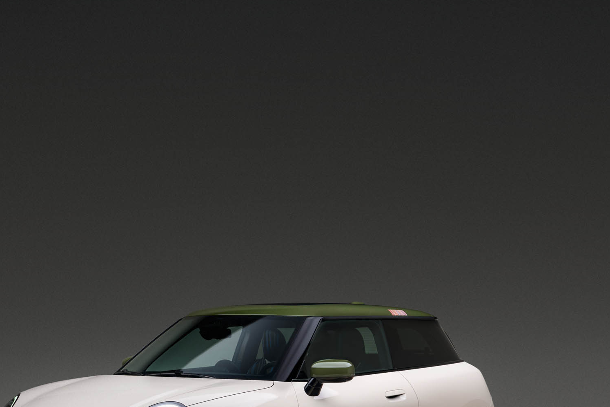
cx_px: 235
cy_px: 331
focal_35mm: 68
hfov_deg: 29.6
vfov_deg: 19.8
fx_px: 1152
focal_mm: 29
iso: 200
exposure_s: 1/3
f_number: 8
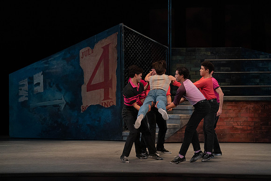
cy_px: 90
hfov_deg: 11.3
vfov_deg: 7.5
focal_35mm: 182
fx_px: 1370
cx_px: 136
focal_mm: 182
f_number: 4.5
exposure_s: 1/400
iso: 3200
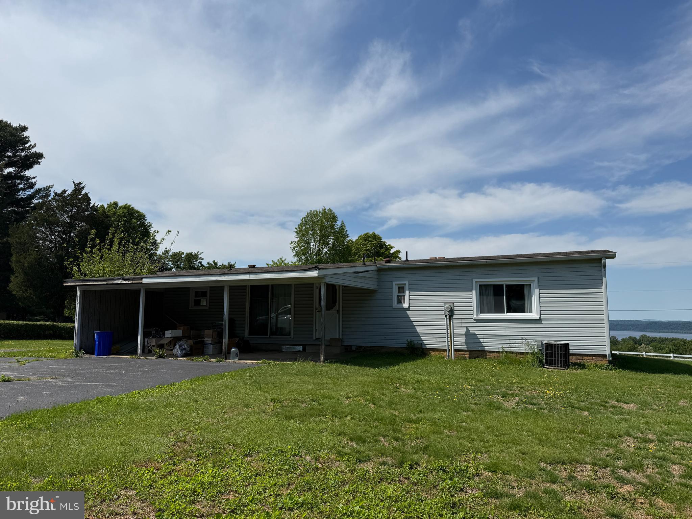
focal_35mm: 24
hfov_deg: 71.6
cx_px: 346
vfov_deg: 56.8
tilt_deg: +6.1
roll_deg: -0.5
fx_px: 480
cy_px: 260
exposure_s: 1/9091
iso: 80
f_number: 1.78
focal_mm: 6.76
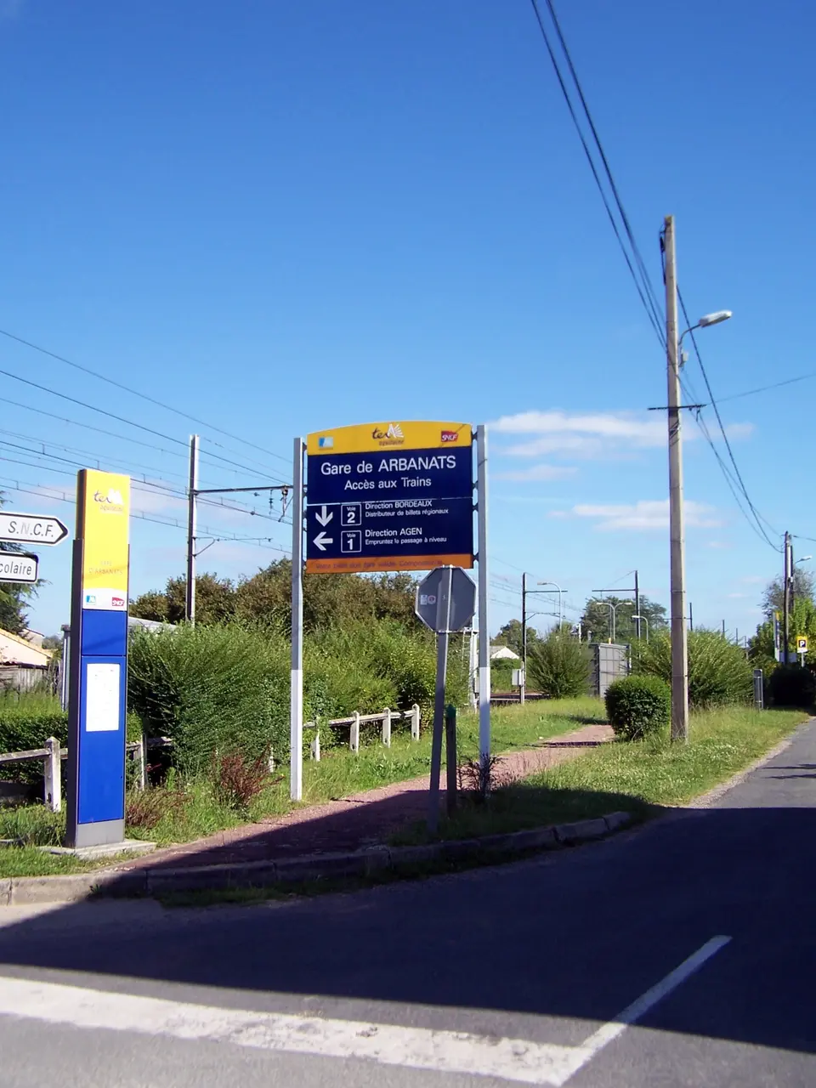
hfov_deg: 37.7
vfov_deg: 49.0
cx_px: 408
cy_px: 544
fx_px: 1194
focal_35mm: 38
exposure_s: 1/1000
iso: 80
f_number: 2.8
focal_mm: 6.3
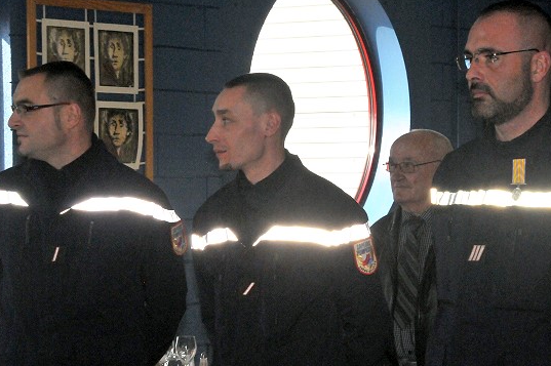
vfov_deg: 9.3
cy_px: 228
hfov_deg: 14.0
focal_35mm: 147
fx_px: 2242
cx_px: 299
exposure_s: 1/250
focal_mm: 75
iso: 3200
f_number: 25
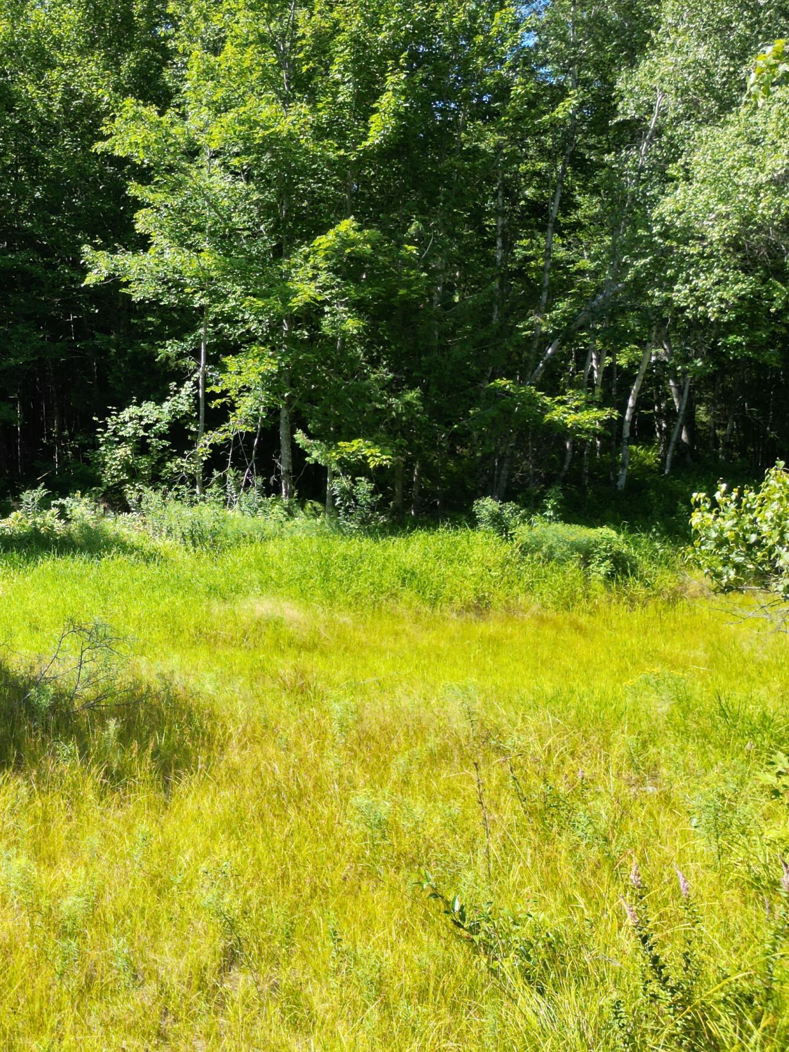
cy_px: 422
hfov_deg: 32.0
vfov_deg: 45.5
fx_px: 1246
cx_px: -28
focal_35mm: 41
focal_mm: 6.72
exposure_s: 1/1250
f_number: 1.7
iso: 100
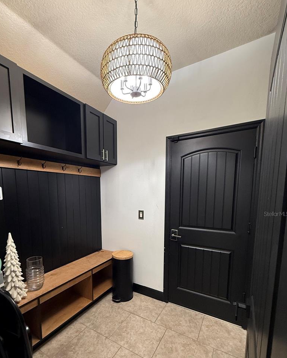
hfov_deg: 76.5
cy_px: 214
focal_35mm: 17
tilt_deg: -5.8
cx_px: 123
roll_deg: -0.3
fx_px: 180
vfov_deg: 88.6
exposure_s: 1/60
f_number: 2.2
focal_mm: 2.22
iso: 250
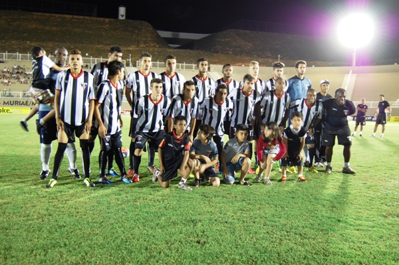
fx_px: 382
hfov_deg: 55.1
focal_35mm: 34
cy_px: 132
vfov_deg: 38.3
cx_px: 200
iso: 800
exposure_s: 1/25
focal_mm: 23
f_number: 3.8
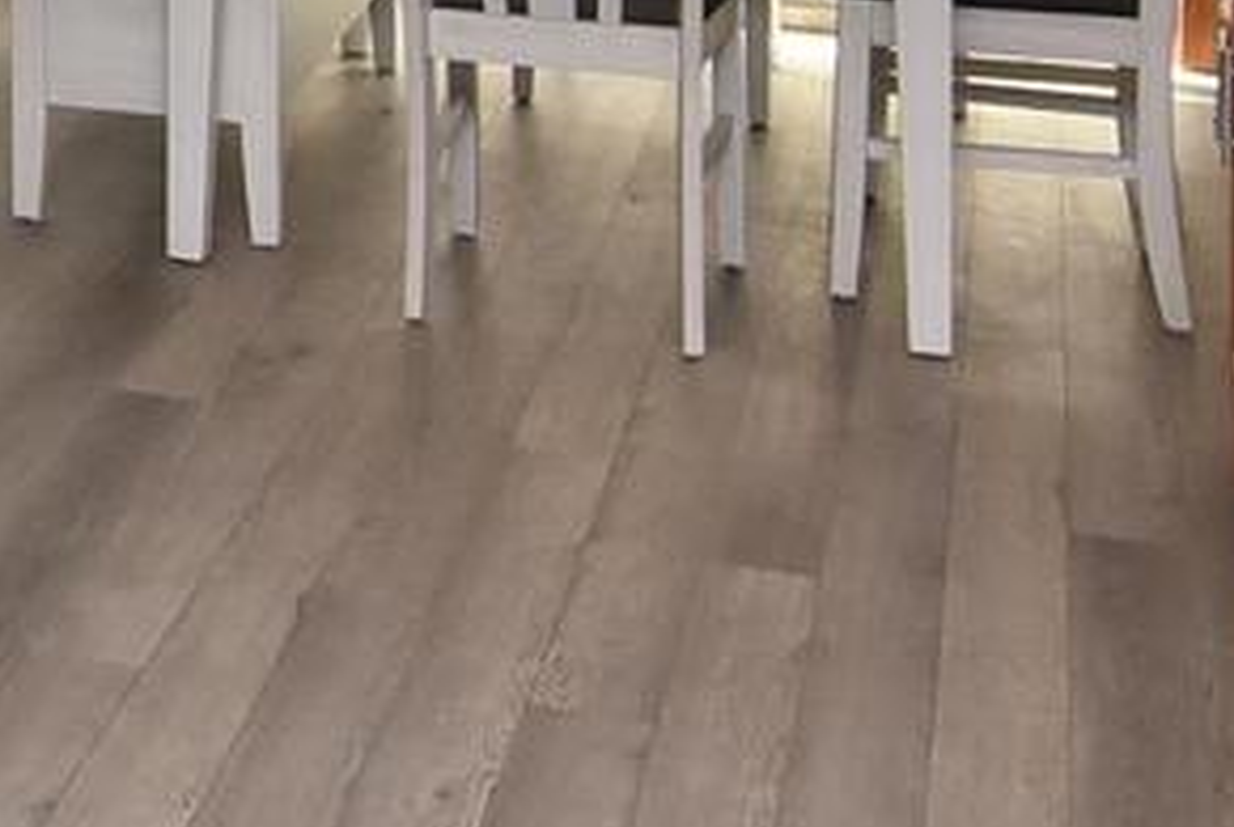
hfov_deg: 20.3
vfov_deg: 13.7
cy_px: -696
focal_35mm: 89
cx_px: -483
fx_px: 3055
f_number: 9
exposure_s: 1/100
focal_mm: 12
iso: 800
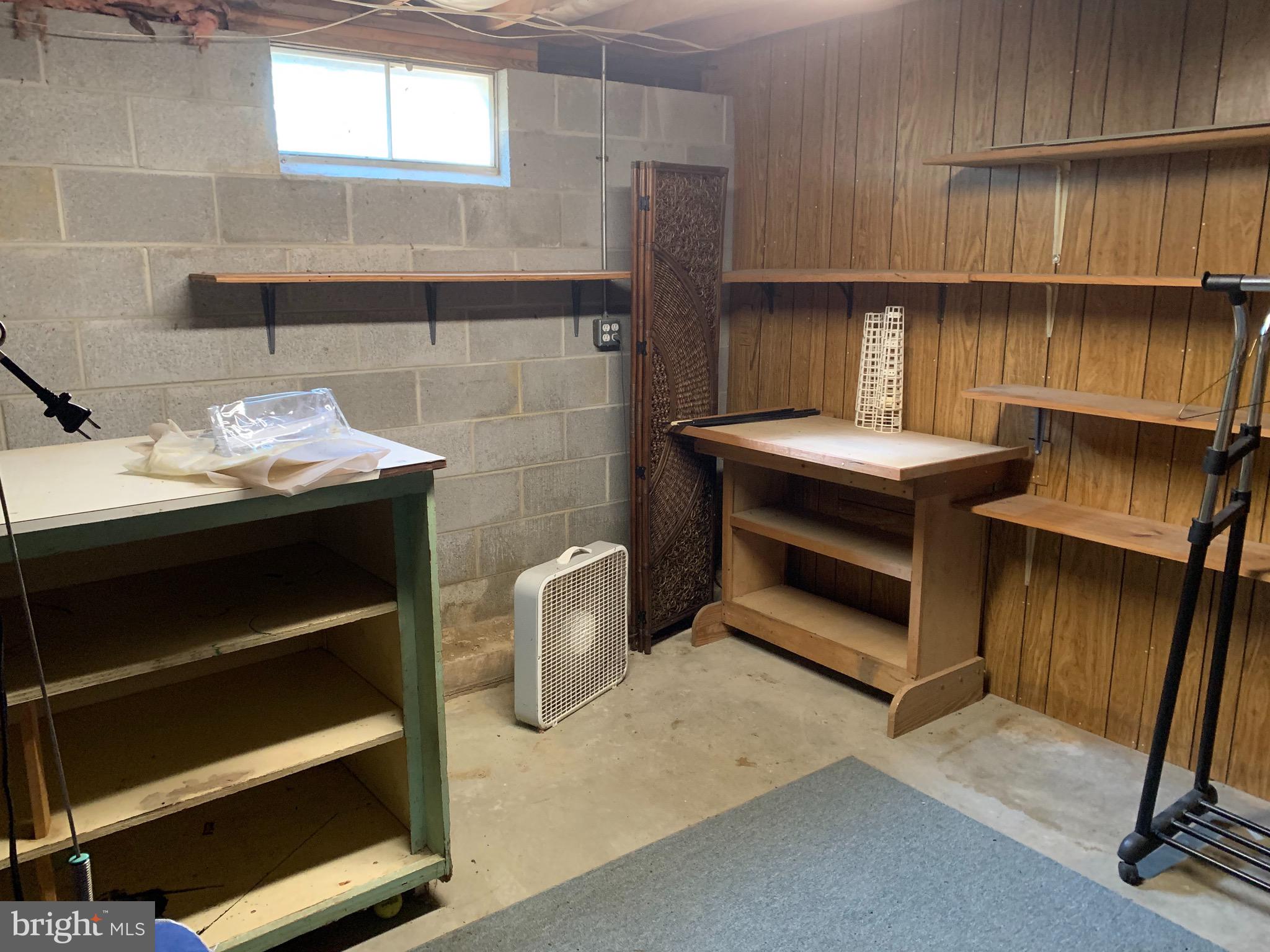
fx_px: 954
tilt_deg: -13.1
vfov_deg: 53.1
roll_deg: +0.1
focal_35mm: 26
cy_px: 476
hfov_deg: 67.3
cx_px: 635
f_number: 1.8
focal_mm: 4.25
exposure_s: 1/30
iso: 500
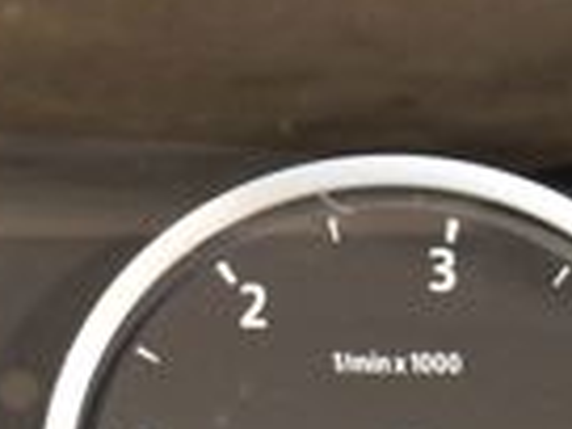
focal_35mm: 352
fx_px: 5817
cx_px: -130
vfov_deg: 4.2
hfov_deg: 5.6
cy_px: 303
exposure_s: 1/125
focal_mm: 52
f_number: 5
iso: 800
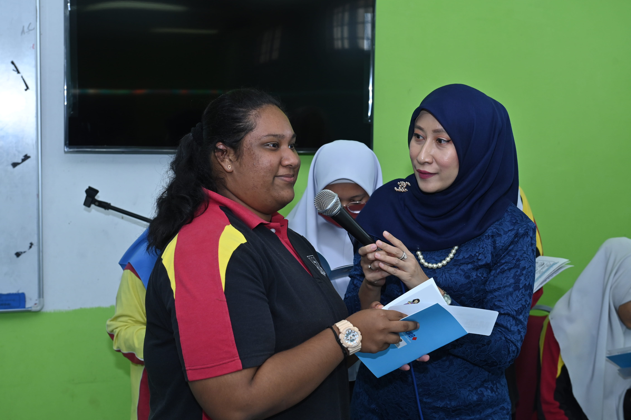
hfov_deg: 34.5
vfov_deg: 23.4
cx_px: 316
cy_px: 210
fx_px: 1016
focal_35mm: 58
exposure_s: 1/125
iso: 800
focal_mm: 58
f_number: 4.5
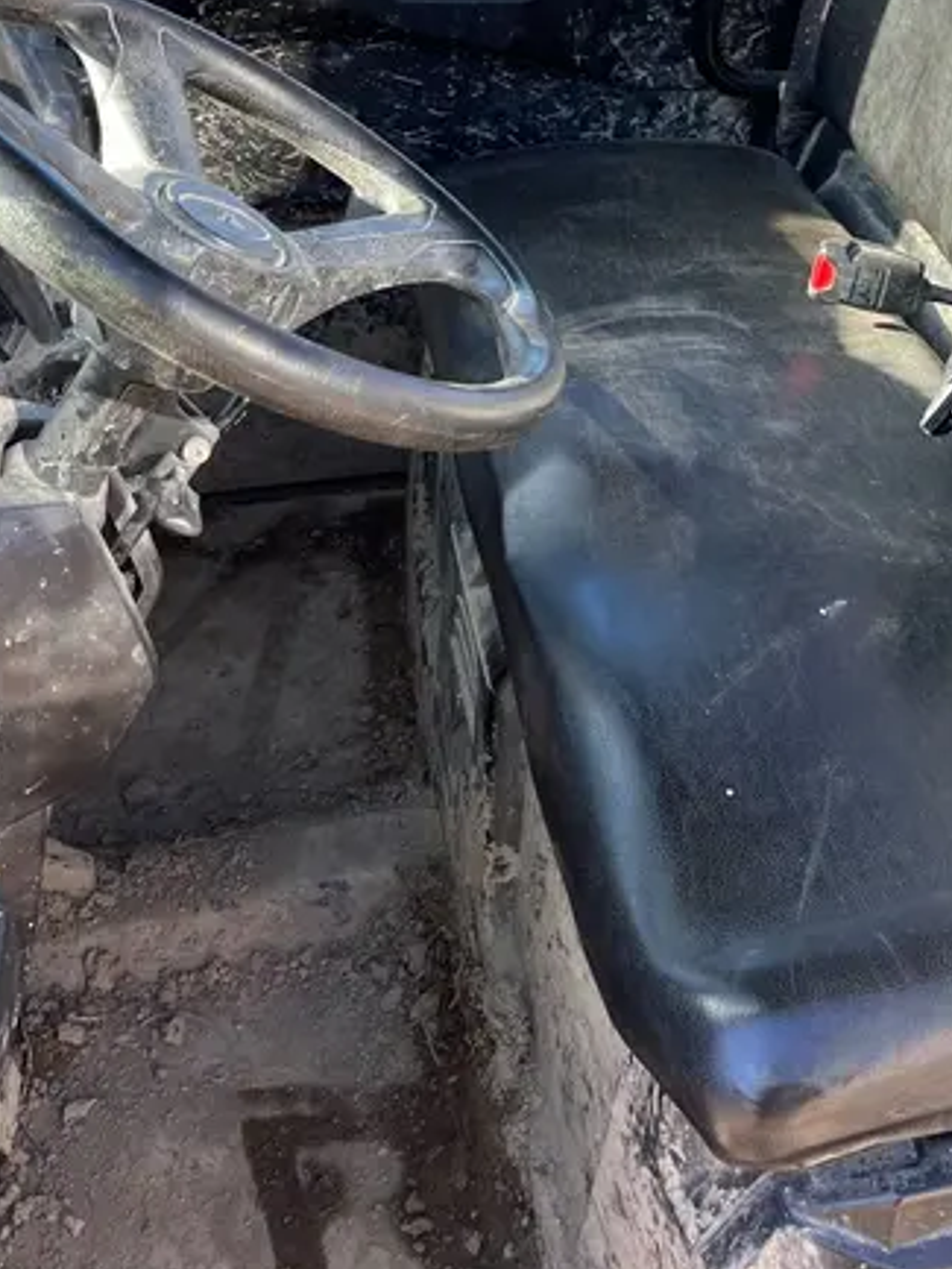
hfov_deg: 32.4
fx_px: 1613
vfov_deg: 41.9
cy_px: 344
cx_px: 691
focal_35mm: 44
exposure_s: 1/224
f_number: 1.6
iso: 50
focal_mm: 5.1
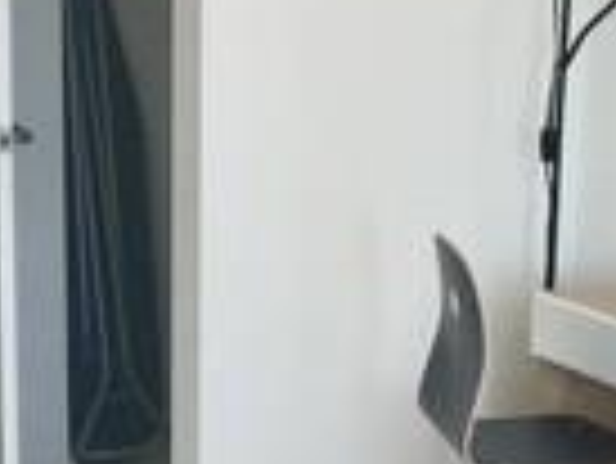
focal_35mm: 135
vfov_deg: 10.6
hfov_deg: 14.4
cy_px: 730
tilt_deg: -20.3
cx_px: 625
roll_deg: -4.3
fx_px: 2404
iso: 40
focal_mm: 4.15
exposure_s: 1/120
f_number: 2.2
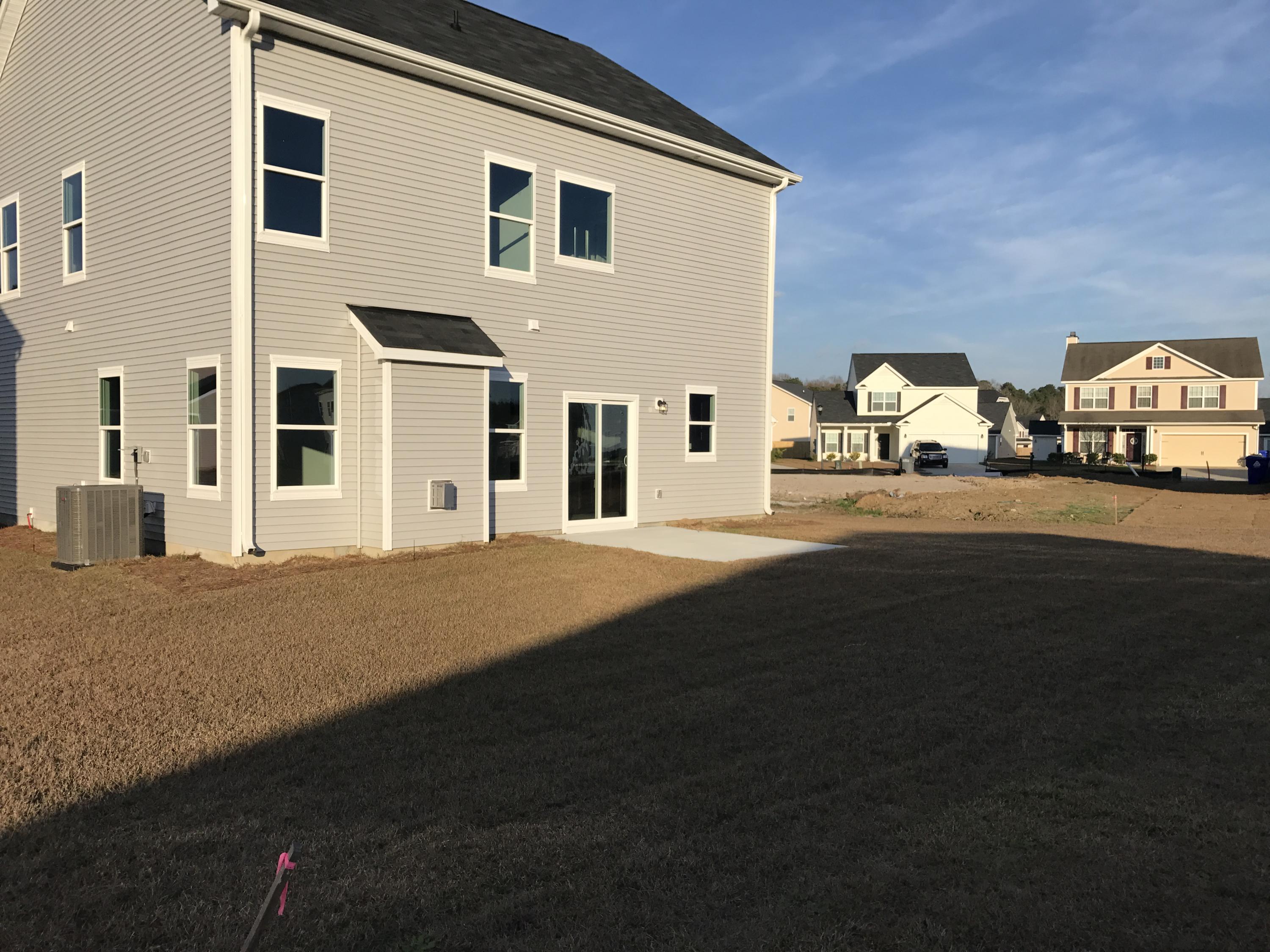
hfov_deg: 63.4
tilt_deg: -3.7
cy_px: 476
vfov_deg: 49.7
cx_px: 635
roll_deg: +1.3
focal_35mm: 28
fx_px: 1027
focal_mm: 3.99
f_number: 1.8
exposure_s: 1/2907
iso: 20
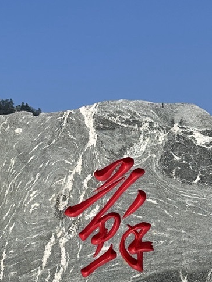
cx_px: -78
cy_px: 234
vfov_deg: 19.6
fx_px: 808
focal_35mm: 99
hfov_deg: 14.2
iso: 80
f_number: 1.78
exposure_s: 1/7042
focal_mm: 6.86
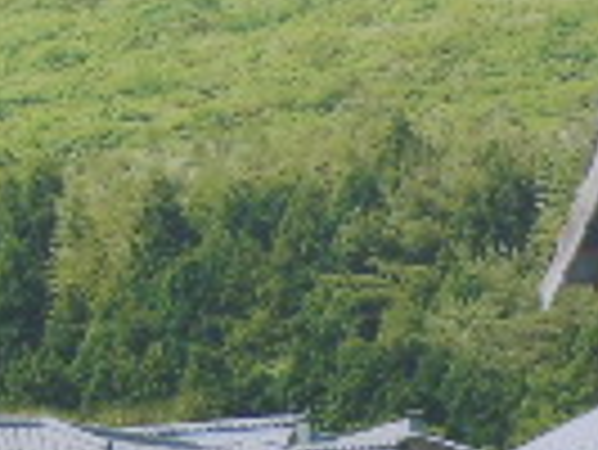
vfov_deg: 8.5
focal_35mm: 168
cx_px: 540
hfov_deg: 11.7
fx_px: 2905
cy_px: 778
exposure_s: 1/180
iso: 50
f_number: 2.8
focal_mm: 5.8
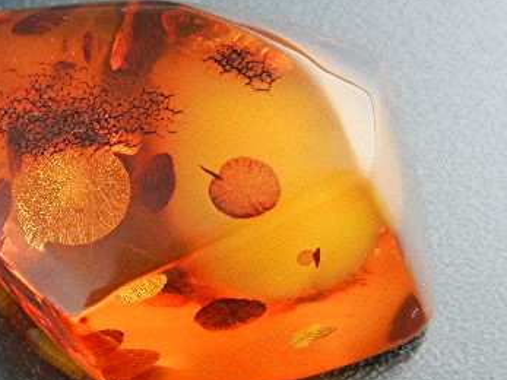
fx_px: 1215
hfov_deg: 23.4
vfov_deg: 17.8
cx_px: 133
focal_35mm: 83
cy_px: 202
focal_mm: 8.1
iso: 200
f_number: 3.8
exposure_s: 1/5.2
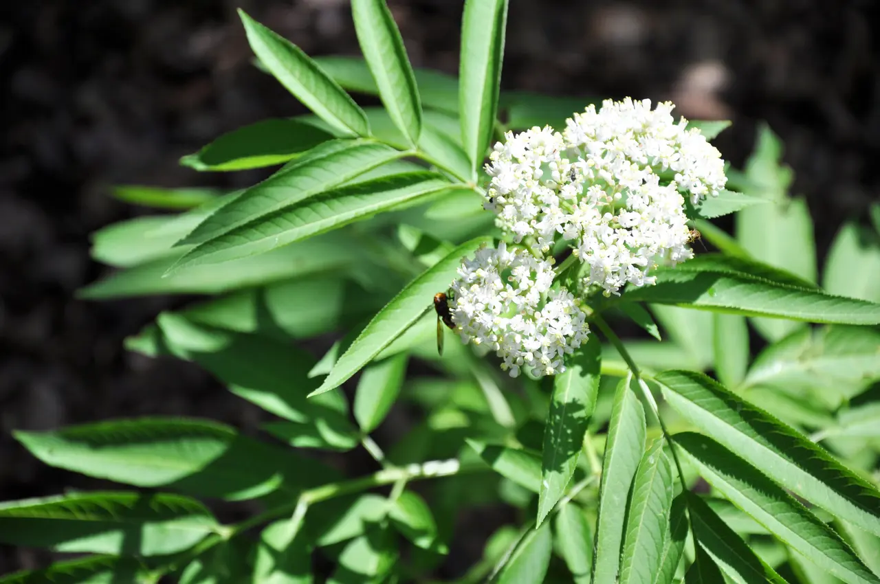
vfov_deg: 8.7
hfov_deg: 13.1
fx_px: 3845
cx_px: 440
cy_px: 292
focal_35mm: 158
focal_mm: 105
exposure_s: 1/500
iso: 220
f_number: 5.6
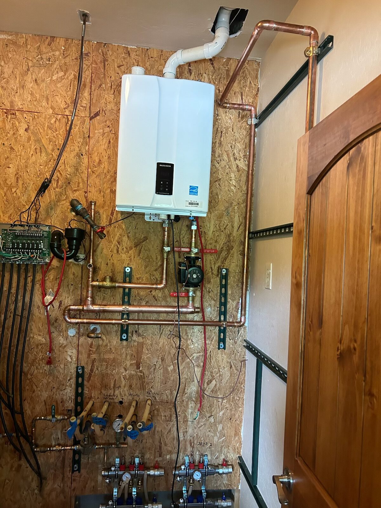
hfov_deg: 53.1
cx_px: 190
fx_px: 382
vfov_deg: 67.3
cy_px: 254
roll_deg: -2.5
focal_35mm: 26
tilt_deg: -0.1
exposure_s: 1/60
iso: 400
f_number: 1.5
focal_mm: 5.7
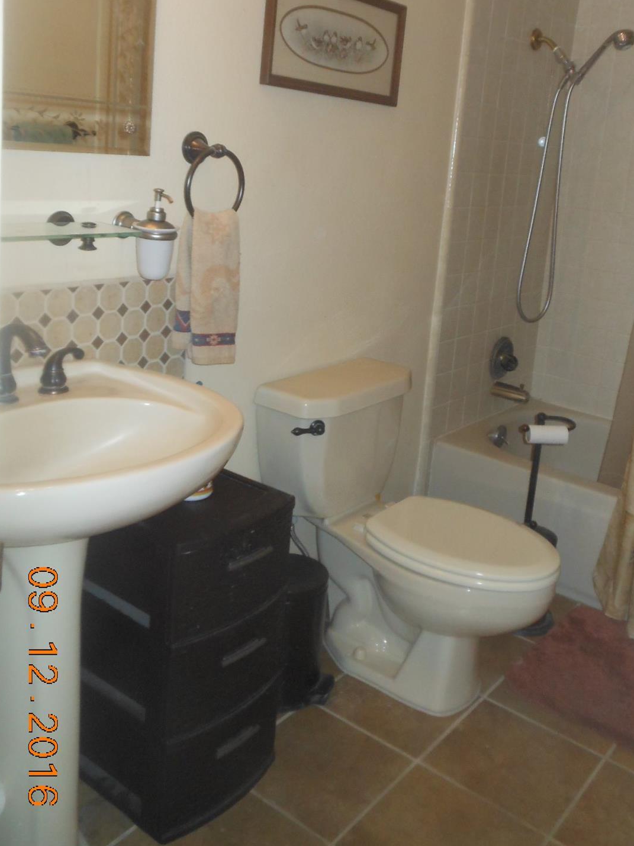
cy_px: 297
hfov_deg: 40.4
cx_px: 393
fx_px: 855
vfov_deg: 51.8
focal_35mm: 35
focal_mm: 4.5
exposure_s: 1/25
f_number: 3.2
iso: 200
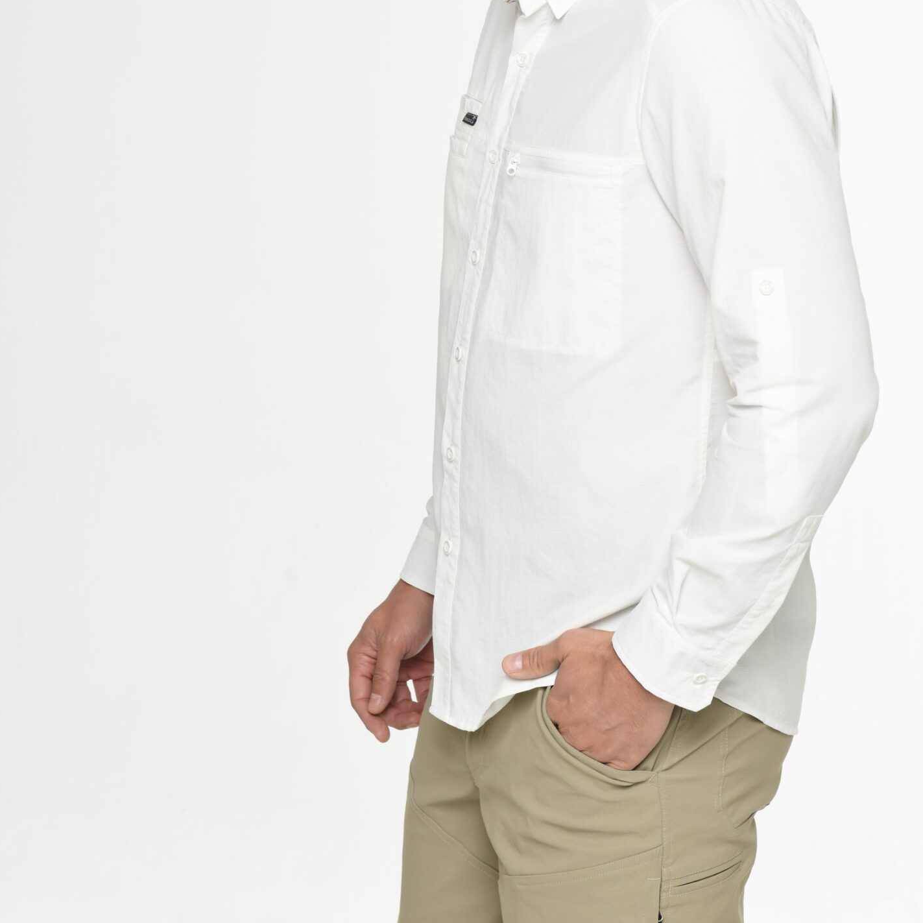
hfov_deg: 16.3
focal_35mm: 107
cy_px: 160
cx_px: 545
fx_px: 3228
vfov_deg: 16.1
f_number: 9
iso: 100
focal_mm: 70
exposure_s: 1/160
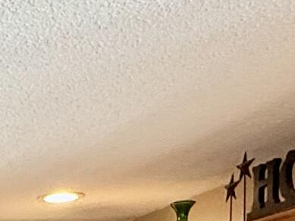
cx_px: -270
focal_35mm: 108
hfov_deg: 15.2
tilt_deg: -6.1
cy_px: 486
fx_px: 921
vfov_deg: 11.8
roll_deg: +0.6
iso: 320
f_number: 2.2
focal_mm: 2.22
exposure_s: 1/60
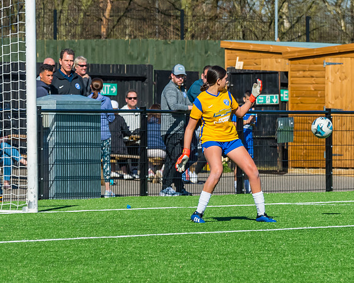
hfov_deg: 5.2
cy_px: 214
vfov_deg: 4.2
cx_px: 227
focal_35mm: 373
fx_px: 3903
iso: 400
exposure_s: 1/3200
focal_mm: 140
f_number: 5
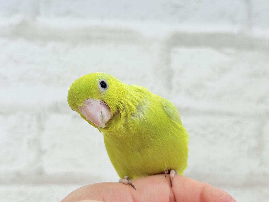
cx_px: 134
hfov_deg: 36.8
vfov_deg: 28.0
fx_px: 404
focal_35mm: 52
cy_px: 101
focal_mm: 5.96
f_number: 1.6
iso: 50
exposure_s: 1/100
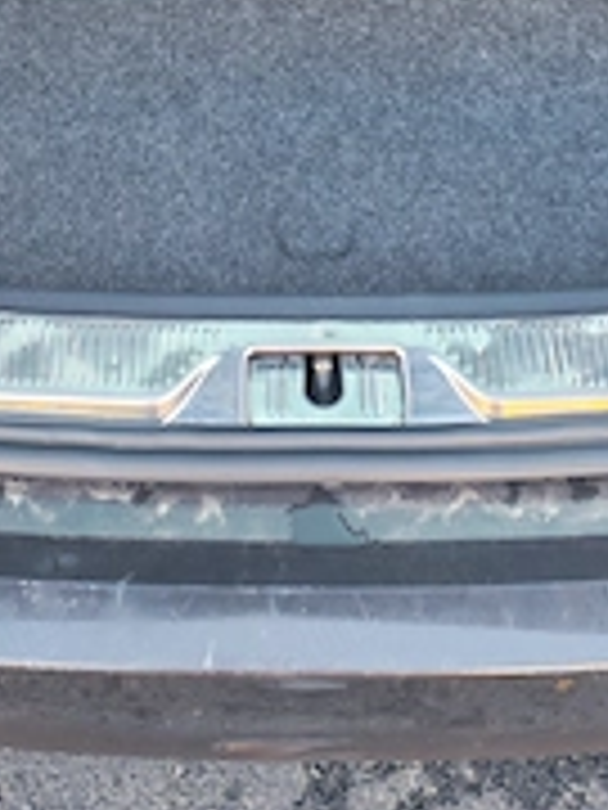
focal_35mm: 60
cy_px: -32
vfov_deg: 29.7
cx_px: 252
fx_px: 1405
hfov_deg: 24.4
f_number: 1.9
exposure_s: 1/100
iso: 640
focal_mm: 6.12
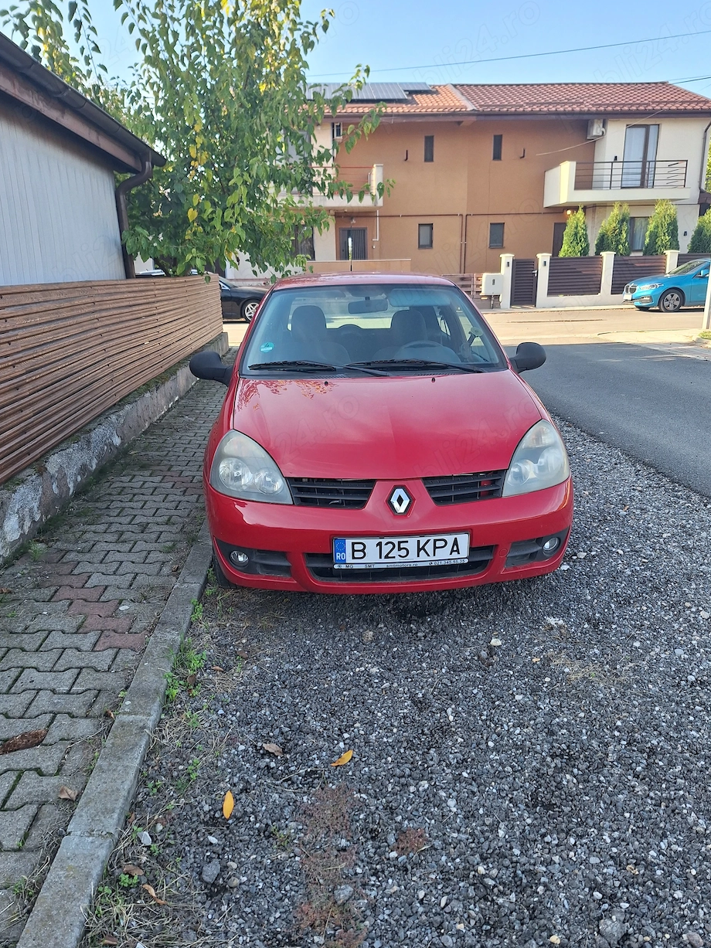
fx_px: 685
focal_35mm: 25
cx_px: 366
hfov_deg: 54.9
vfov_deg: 69.3
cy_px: 499
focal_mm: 5.54
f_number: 1.8
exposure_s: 1/435
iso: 40
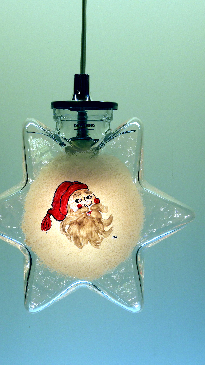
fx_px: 850
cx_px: 105
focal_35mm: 88
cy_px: 182
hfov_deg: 13.7
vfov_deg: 24.2
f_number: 4.2
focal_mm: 10.7
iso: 100
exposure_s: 1/60
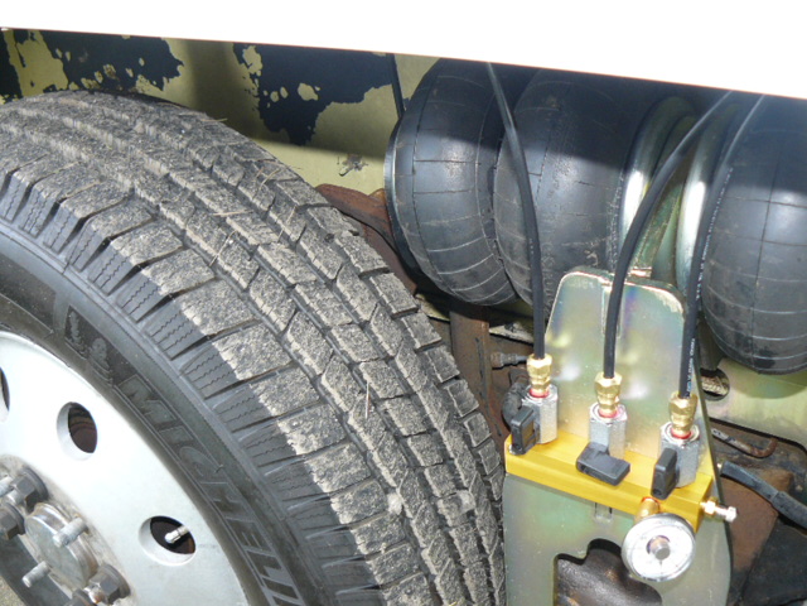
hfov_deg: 51.4
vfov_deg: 39.7
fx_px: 839
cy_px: 303
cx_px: 404
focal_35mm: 36
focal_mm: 6
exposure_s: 1/30
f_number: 2.8
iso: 100
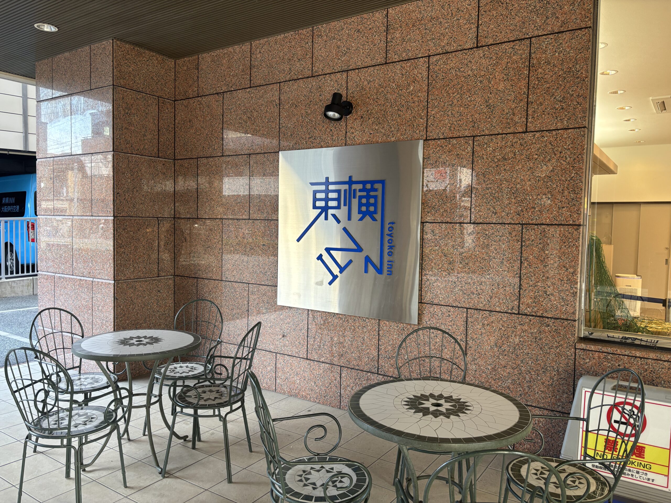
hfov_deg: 67.3
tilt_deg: -3.0
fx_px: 504
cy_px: 252
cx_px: 336
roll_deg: -1.1
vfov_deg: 53.1
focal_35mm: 26
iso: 125
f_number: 1.6
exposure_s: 1/120
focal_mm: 5.96
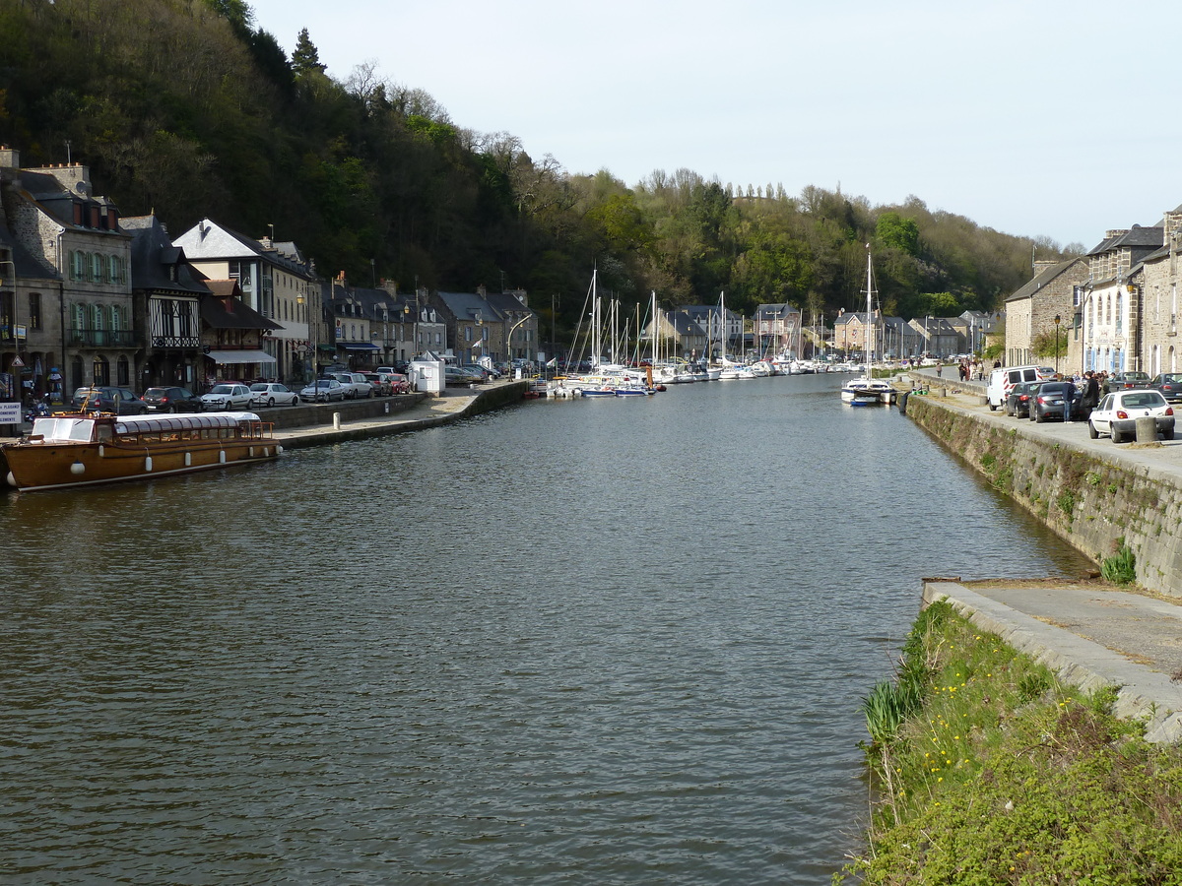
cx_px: 591
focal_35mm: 40
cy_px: 443
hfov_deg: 46.8
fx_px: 1366
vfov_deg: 36.0
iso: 80
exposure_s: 1/400
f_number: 4
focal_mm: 6.5
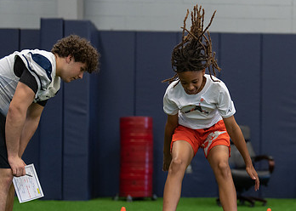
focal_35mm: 90
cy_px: 142
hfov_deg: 22.0
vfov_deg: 15.8
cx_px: 206
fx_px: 756
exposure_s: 1/1000
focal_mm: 50
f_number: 1.2
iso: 1250
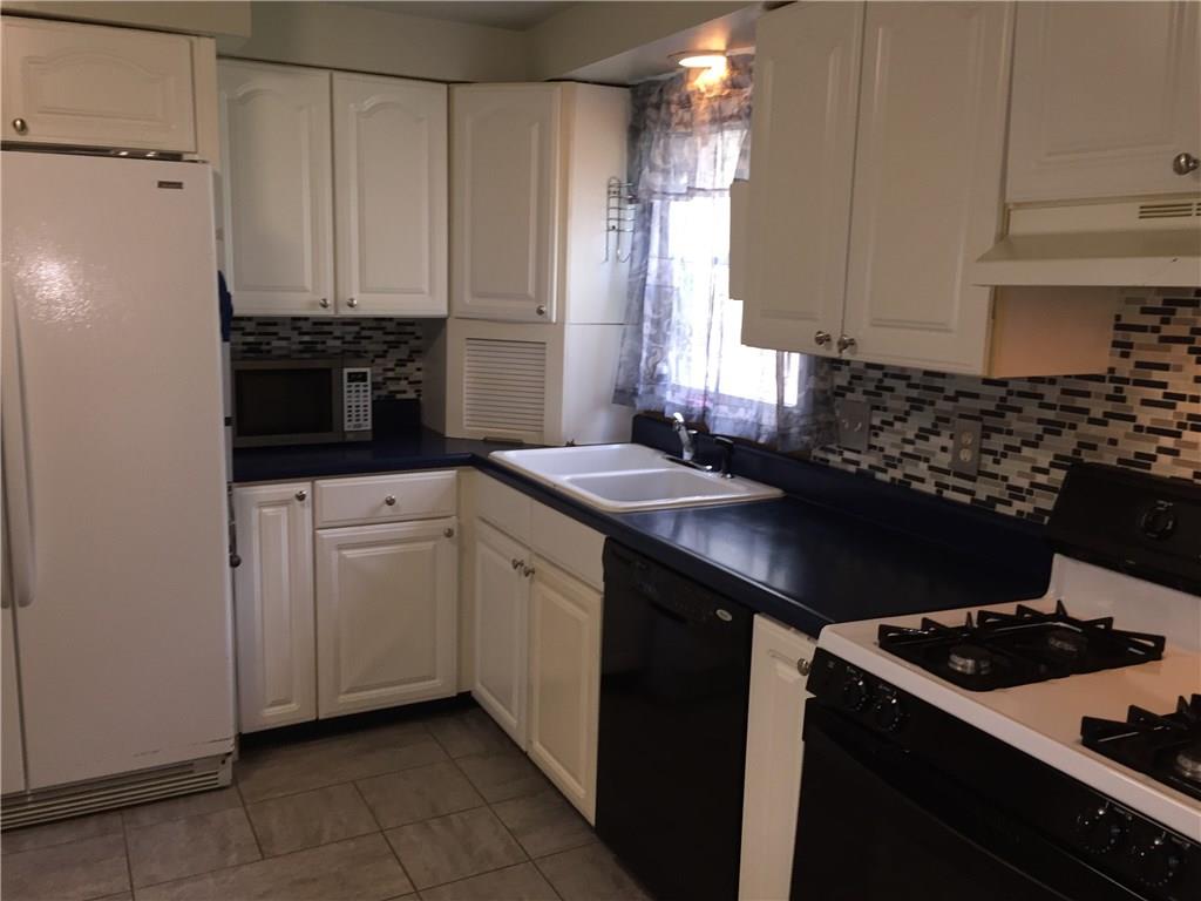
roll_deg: -1.9
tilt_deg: -9.8
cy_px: 450
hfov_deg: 61.7
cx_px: 600
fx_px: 1006
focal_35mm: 29
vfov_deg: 48.2
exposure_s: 1/30
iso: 100
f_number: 2.2
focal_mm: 4.15
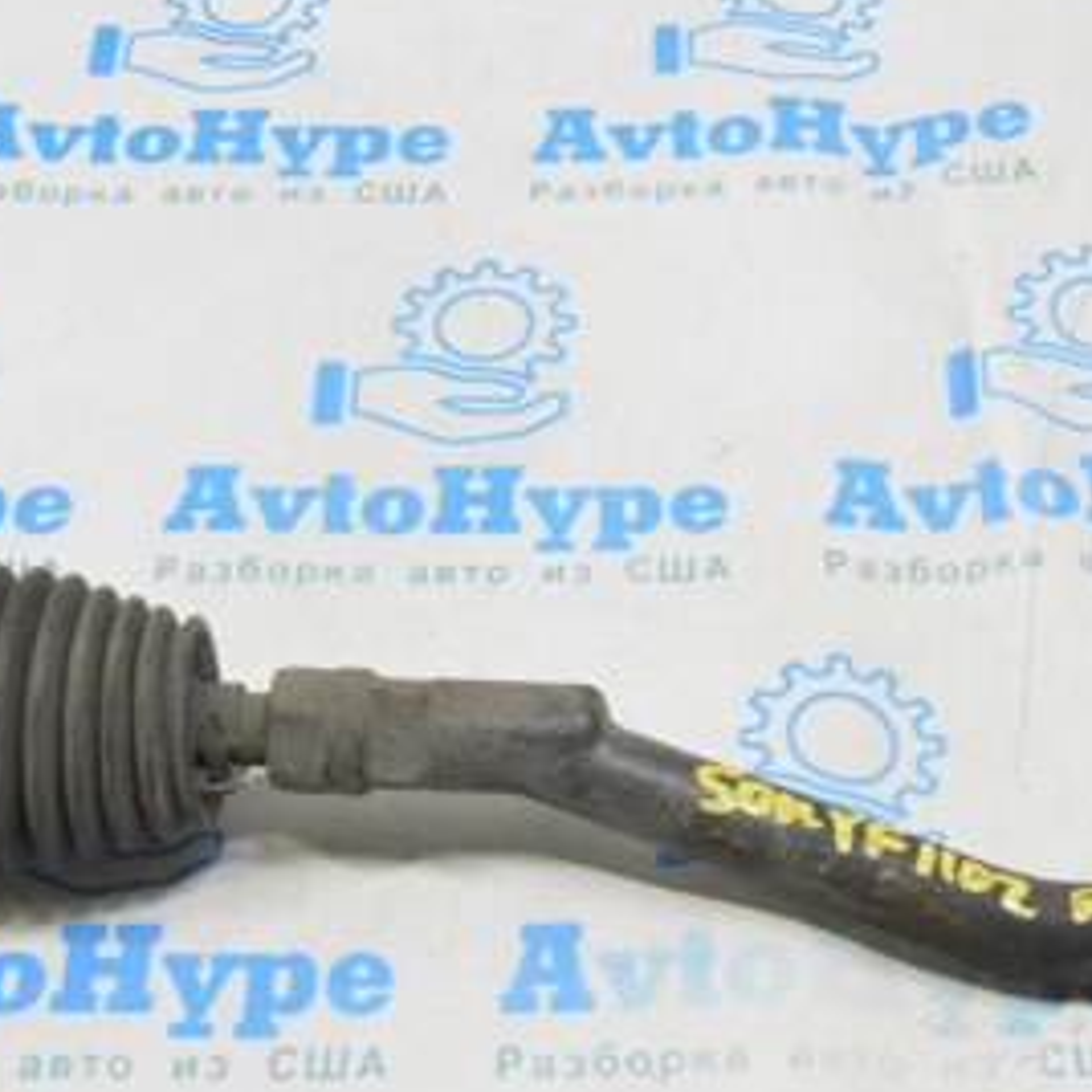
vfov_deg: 24.6
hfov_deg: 24.6
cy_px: 682
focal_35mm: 70
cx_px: 591
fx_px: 2499
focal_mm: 23
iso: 6400
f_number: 20
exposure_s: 1/15
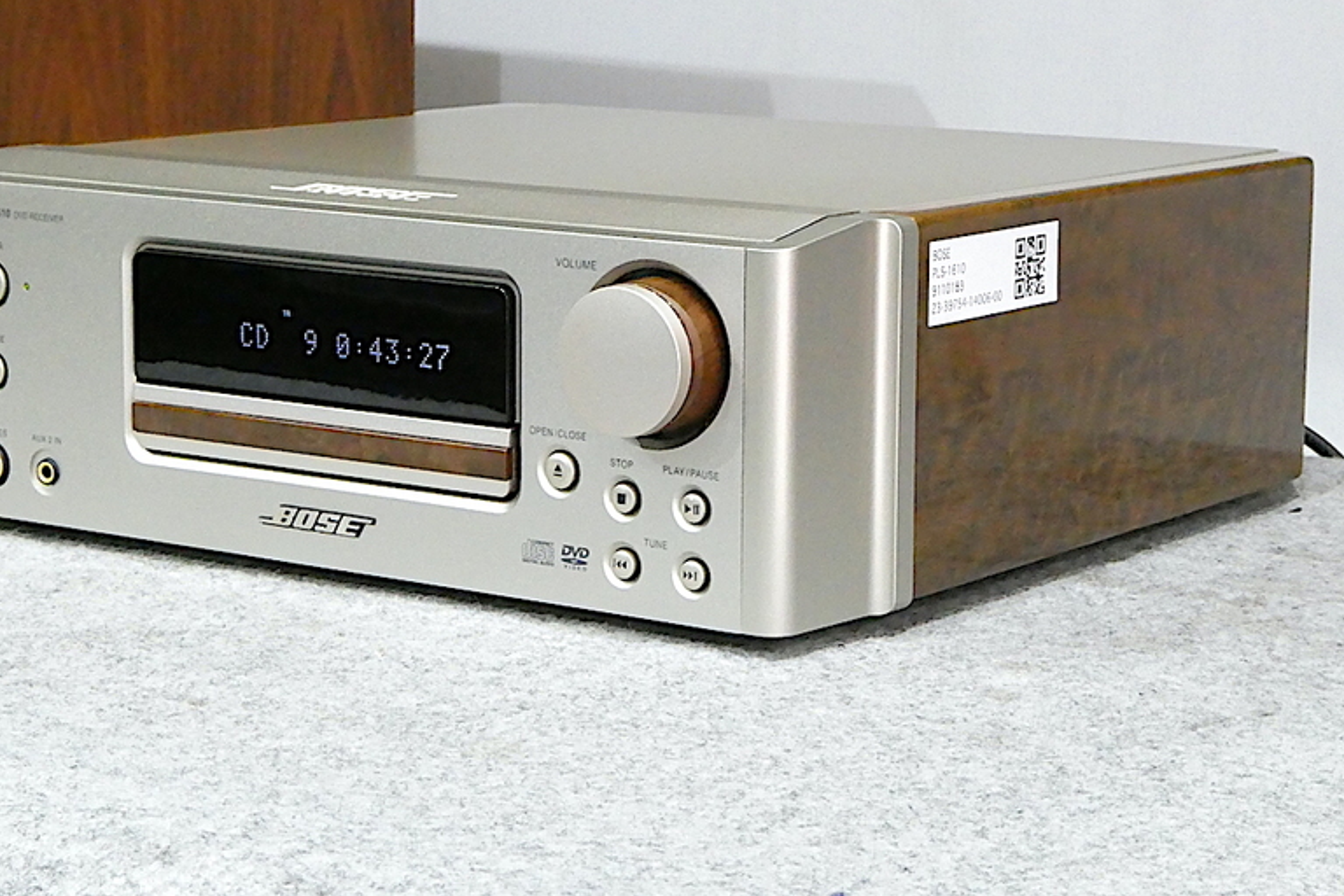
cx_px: 630
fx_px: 3397
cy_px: 352
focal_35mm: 91
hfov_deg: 22.4
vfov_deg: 15.0
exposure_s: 1/30
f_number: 6.3
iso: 1600
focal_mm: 12.5
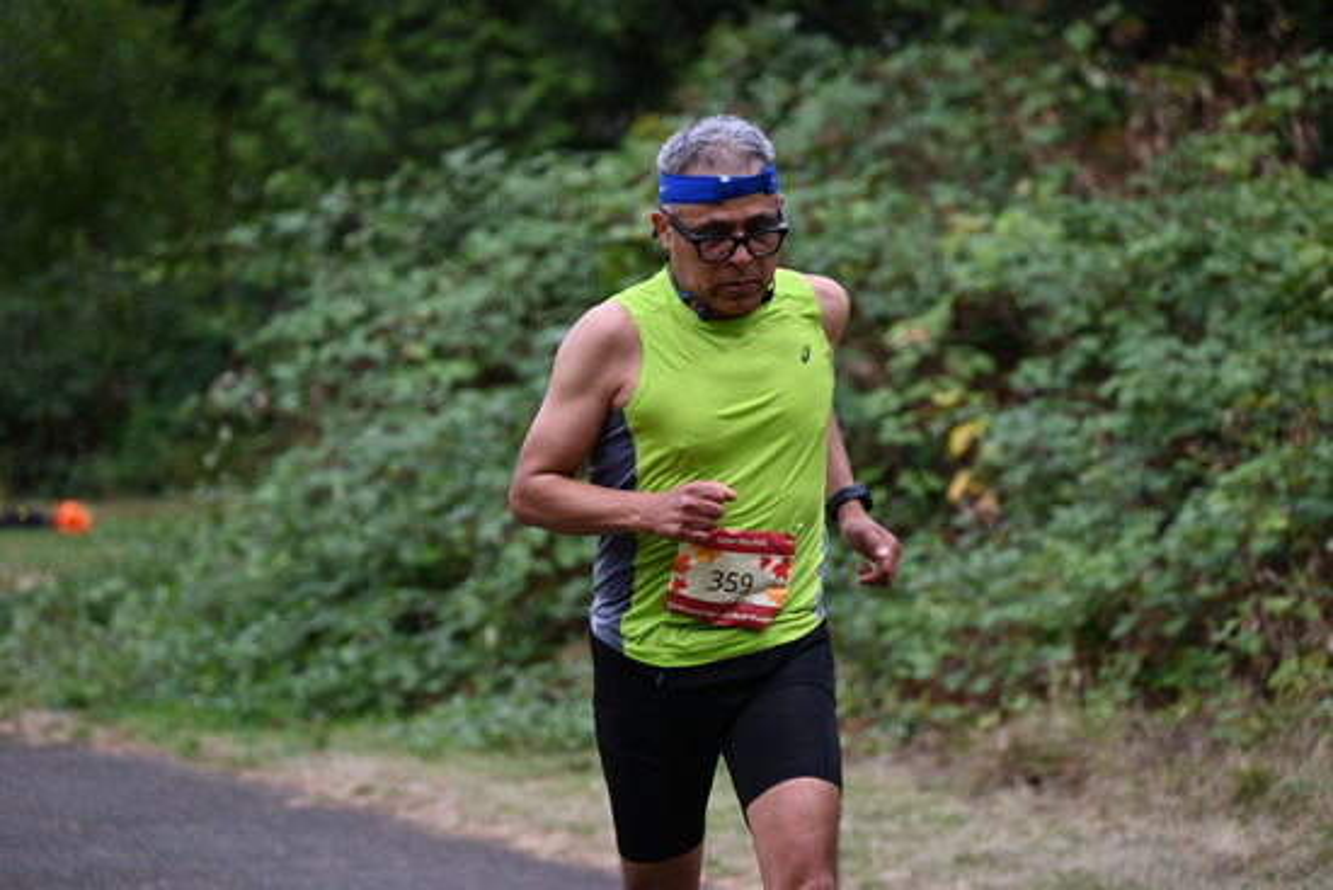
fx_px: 7407
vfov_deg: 6.9
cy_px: 445
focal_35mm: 200
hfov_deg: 10.3
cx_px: 666
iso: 450
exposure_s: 1/250
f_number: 6.3
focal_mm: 200
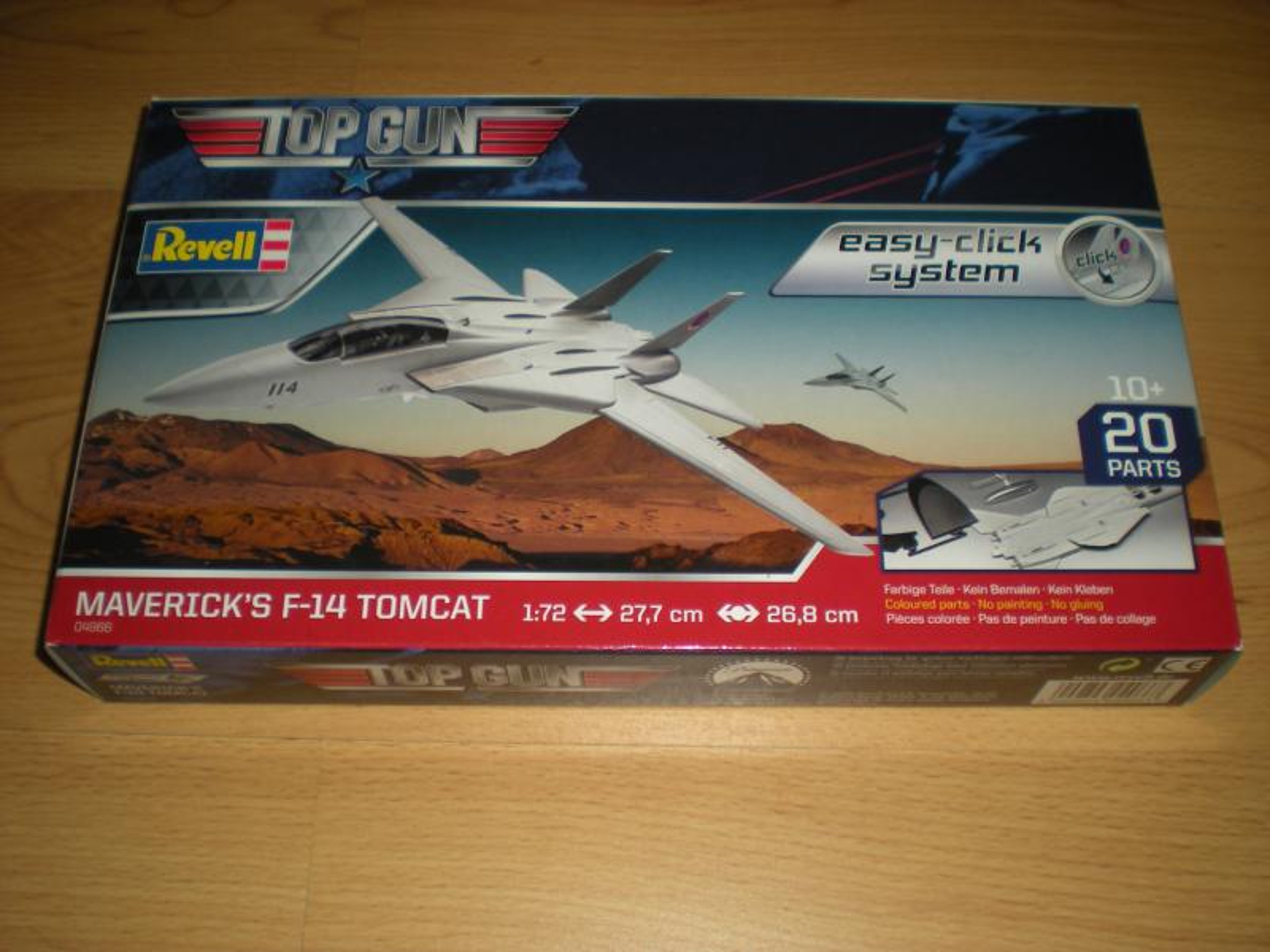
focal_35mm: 38
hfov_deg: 49.0
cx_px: 635
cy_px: 476
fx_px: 1394
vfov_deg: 37.7
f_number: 3.1
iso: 64
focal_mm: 6.3
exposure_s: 1/60
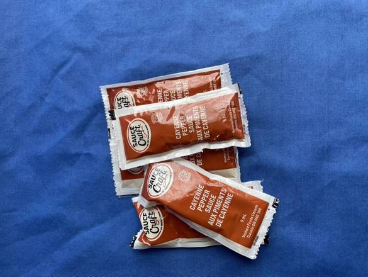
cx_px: 184
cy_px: 138
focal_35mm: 26
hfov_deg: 67.2
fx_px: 277
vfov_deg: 53.1
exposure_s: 1/120
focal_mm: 4.2
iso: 80
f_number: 1.6
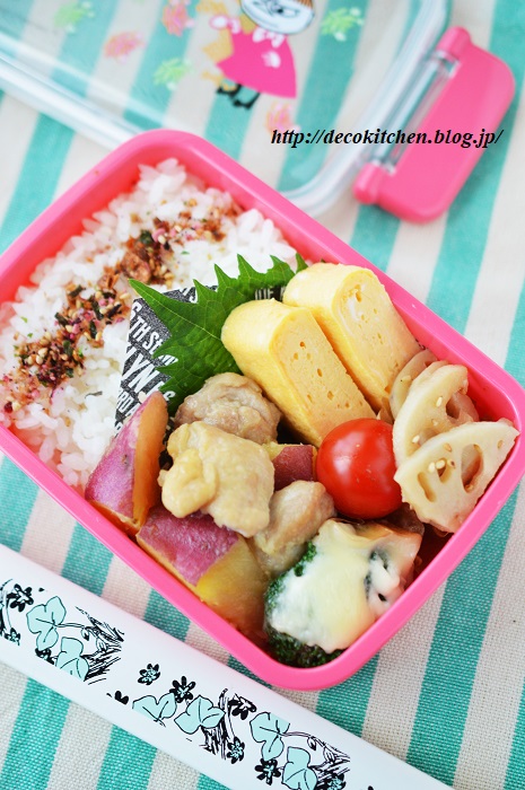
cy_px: 395
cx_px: 262
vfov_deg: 33.4
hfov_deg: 22.6
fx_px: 1316
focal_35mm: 60
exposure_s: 1/60
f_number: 3
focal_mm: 40
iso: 560
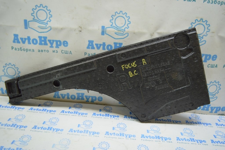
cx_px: 112
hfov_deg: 62.0
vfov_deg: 43.5
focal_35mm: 30
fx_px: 187
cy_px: 75
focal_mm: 20
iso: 400
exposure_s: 1/40
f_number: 3.5
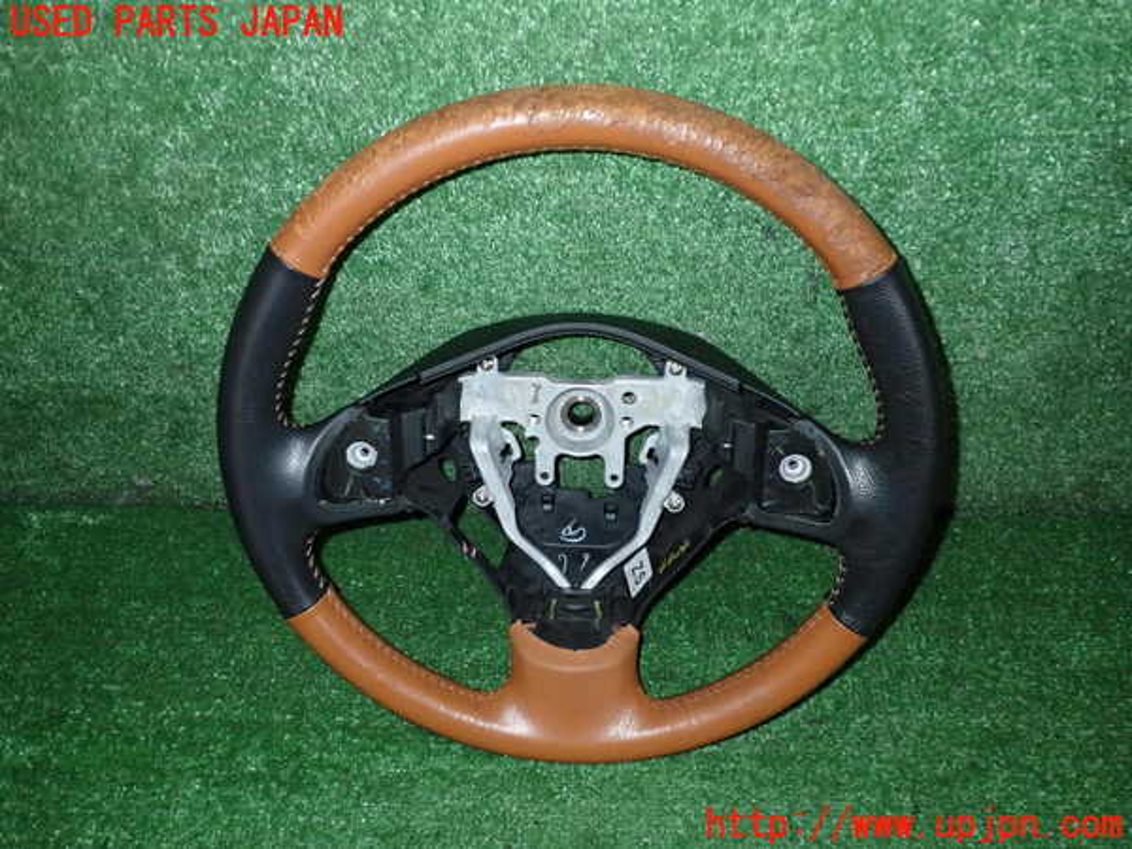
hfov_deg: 60.0
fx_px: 981
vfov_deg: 46.8
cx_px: 566
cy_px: 424
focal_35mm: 30
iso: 500
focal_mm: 5.4
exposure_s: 1/30
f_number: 6.3
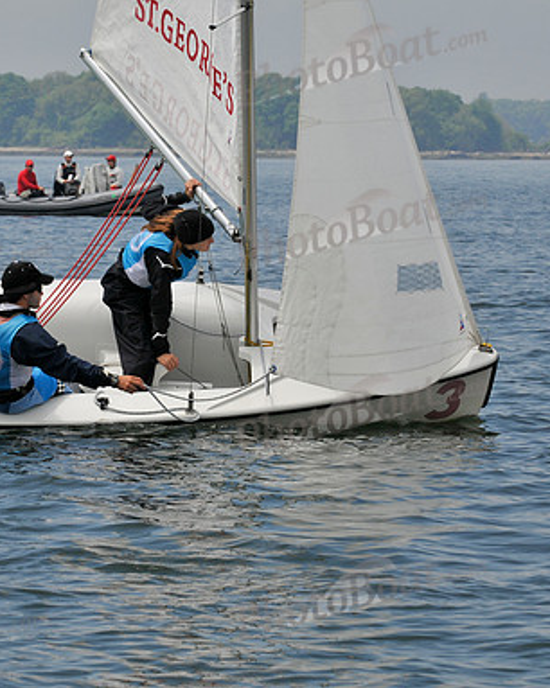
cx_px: 142
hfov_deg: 5.6
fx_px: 5641
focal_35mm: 277
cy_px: 344
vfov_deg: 7.0
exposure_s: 1/640
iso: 200
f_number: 10
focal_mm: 130
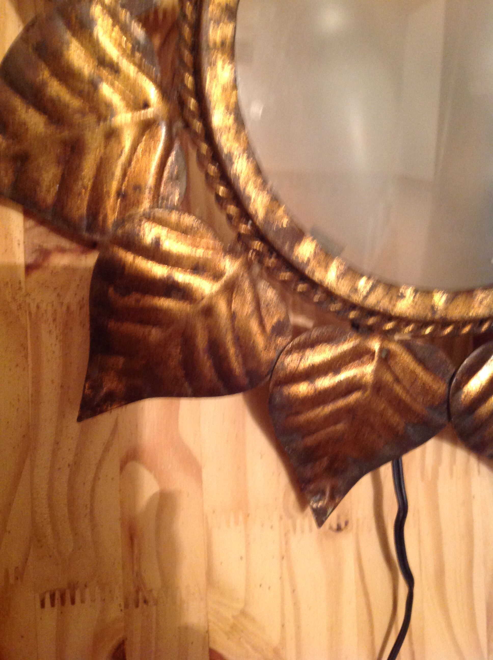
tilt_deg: -6.3
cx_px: 246
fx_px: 666
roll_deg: -0.2
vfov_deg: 52.7
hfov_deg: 40.6
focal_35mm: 35
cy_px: 330
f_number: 2.4
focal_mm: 4.28
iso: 250
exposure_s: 1/15
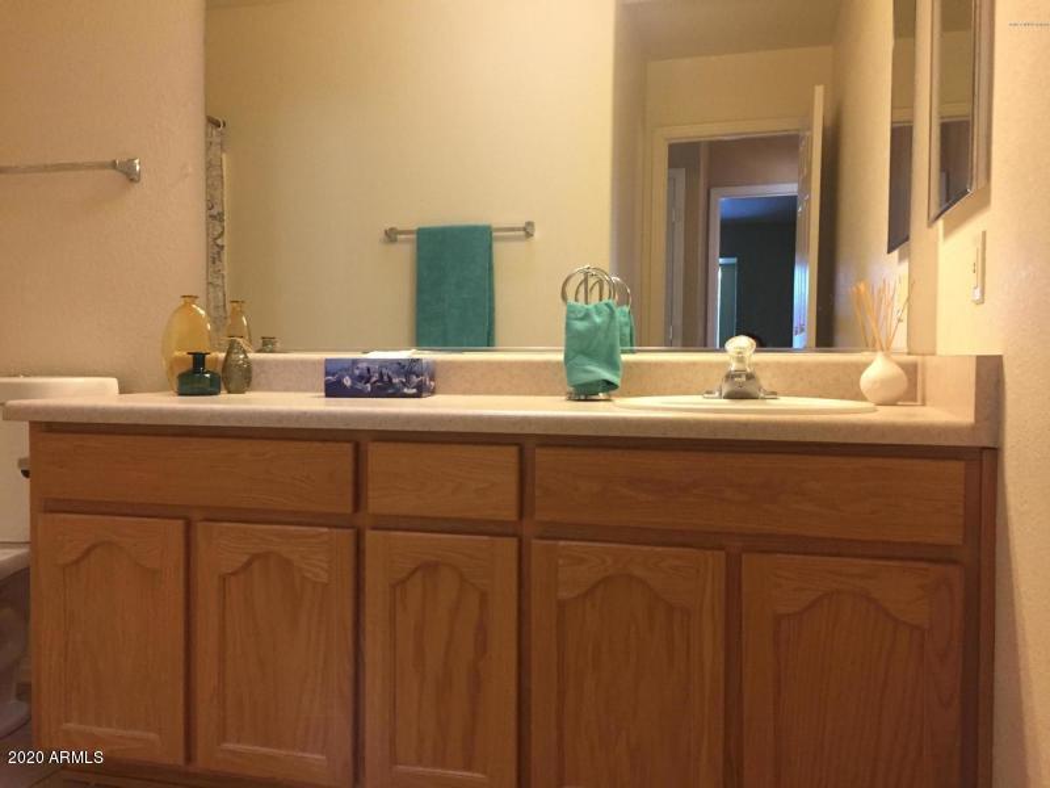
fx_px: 880
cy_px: 394
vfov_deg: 48.2
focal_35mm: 29
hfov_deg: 61.7
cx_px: 525
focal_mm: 4.15
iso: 160
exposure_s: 1/30
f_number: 2.2
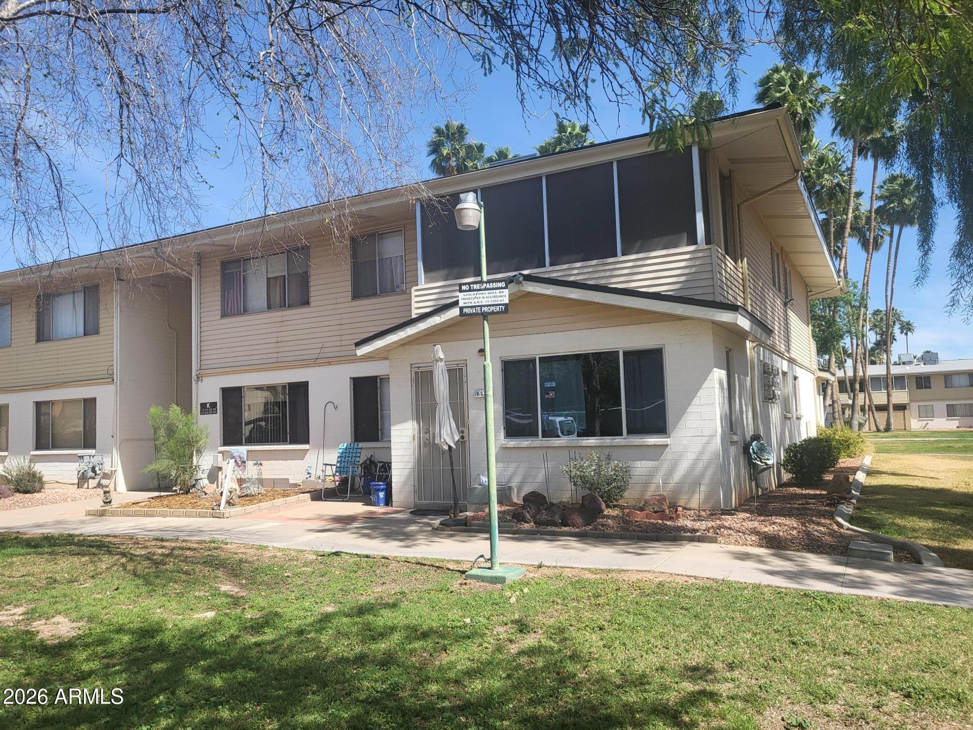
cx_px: 486
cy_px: 365
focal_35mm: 26
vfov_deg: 53.1
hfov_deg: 67.3
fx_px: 731
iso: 50
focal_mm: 4.25
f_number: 1.8
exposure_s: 1/1765
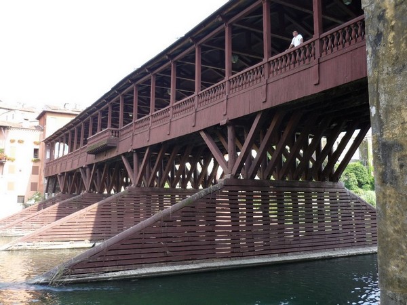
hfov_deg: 55.4
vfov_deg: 42.9
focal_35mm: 33
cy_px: 152
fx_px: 388
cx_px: 204
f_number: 2.8
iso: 100
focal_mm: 5.5
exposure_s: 1/160
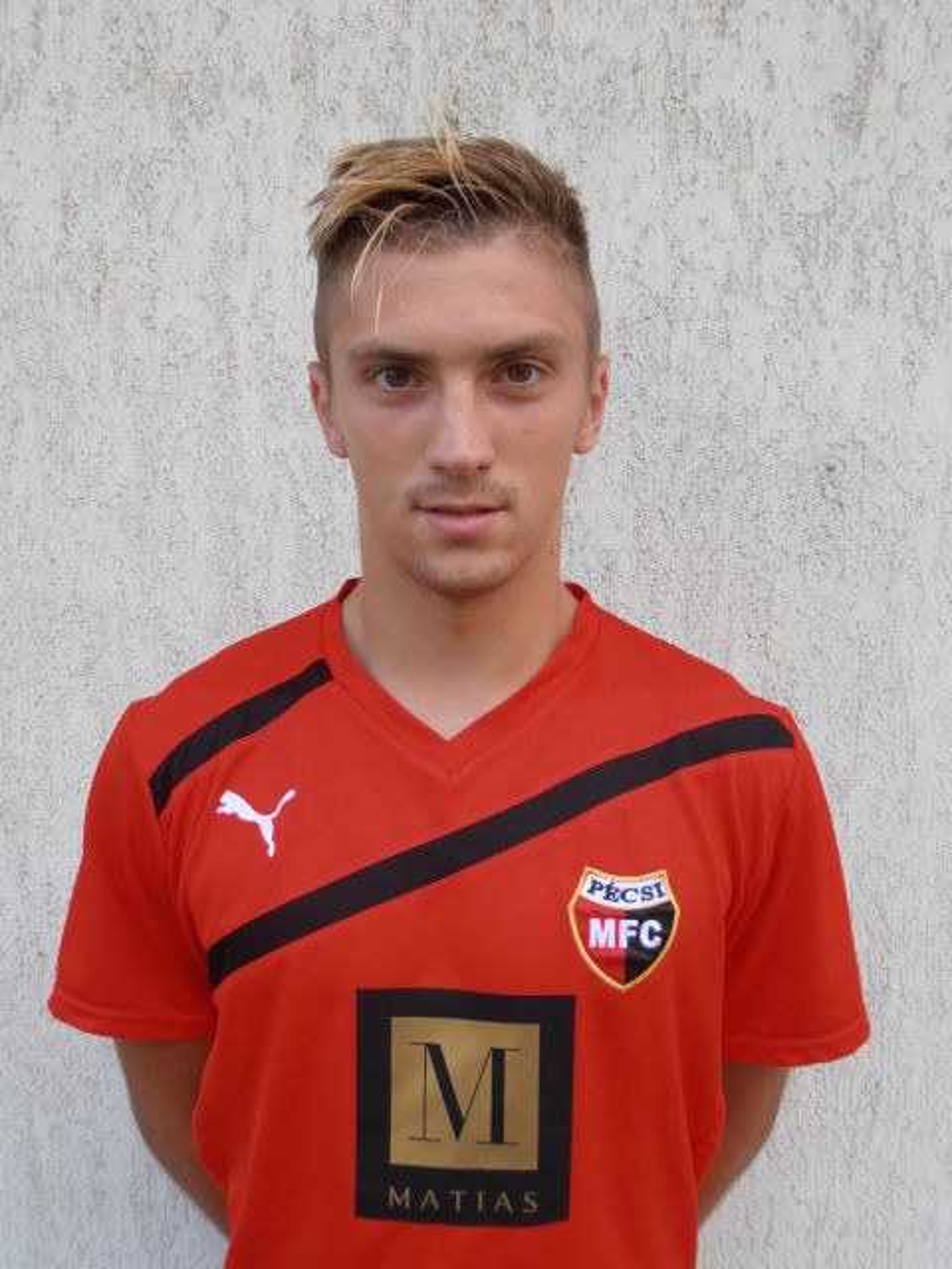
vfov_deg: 50.1
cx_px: 476
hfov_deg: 38.7
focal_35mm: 37
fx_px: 1357
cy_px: 634
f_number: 3.9
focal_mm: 6.61
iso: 80
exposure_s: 1/100
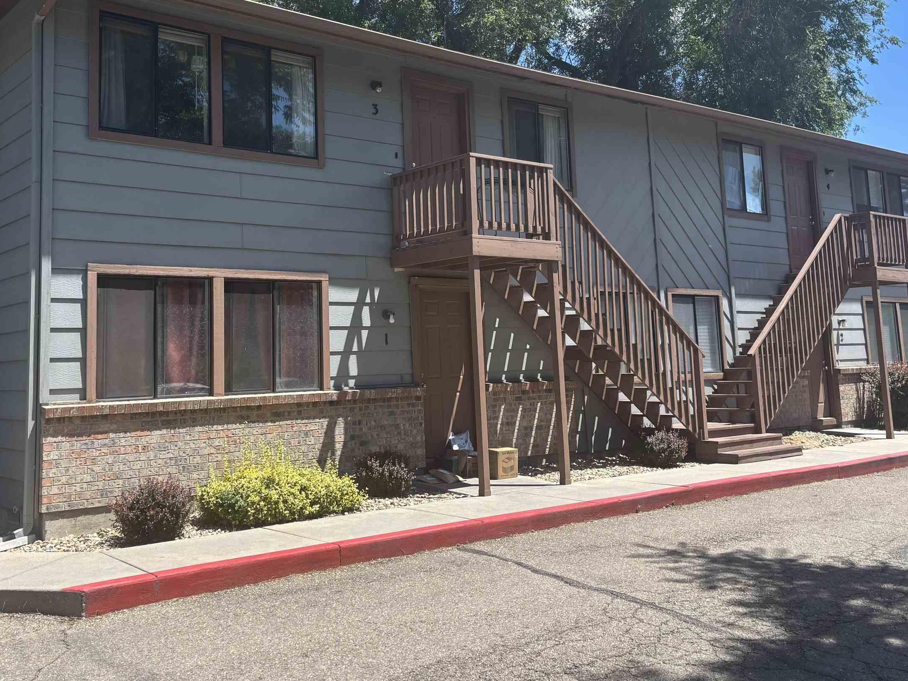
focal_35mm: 37
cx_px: 409
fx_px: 970
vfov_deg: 38.3
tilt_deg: +6.7
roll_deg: +1.8
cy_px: 231
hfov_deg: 50.1
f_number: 1.6
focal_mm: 5.96
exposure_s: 1/1812
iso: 50
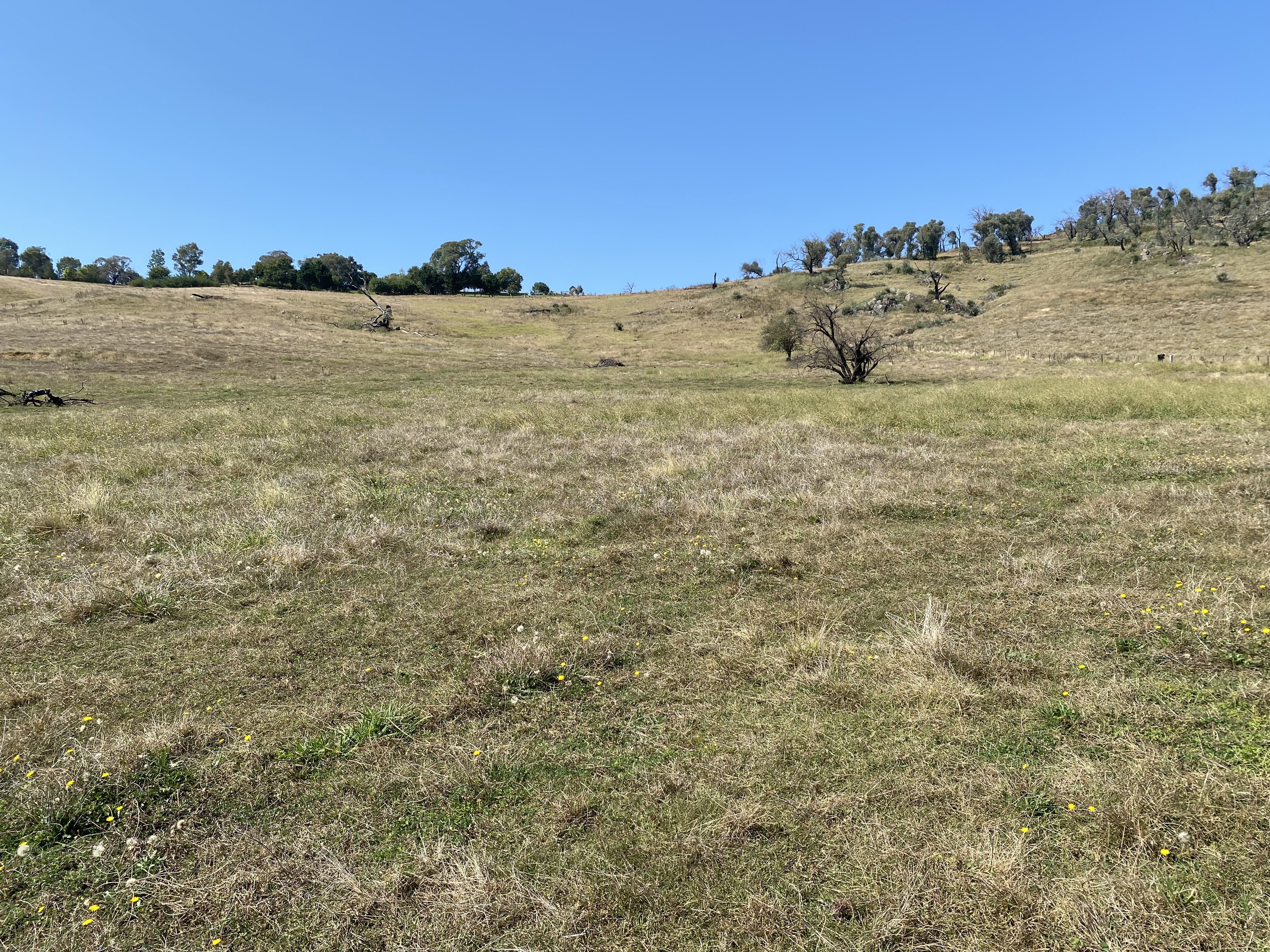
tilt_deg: +1.3
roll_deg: +0.0
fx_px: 954
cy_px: 476
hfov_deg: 67.3
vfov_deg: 53.1
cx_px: 635
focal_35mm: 26
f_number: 1.8
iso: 32
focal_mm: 4.25
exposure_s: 1/2358
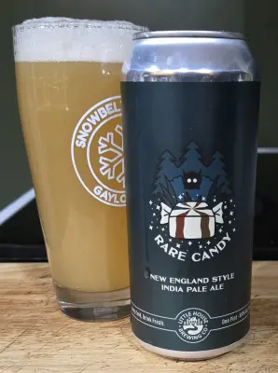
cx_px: 139
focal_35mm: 23
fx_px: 247
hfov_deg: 58.7
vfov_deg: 74.1
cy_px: 186
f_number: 1.8
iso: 640
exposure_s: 1/60.2
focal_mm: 5.4
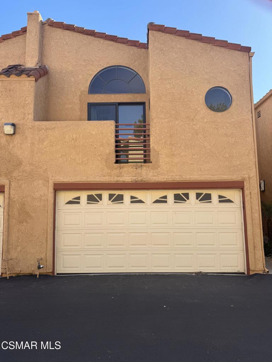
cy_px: 181
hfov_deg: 56.8
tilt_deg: +6.5
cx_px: 136
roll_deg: +1.1
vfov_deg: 71.6
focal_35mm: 24
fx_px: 251
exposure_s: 1/1721
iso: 80
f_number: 1.78
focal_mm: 6.76
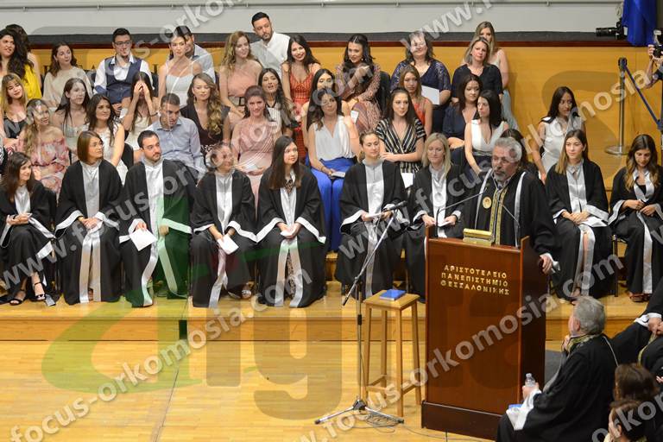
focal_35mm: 112
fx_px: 2072
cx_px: 332
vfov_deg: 12.2
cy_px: 221
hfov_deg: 18.2
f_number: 4.5
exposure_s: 1/100
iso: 3200
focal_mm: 75
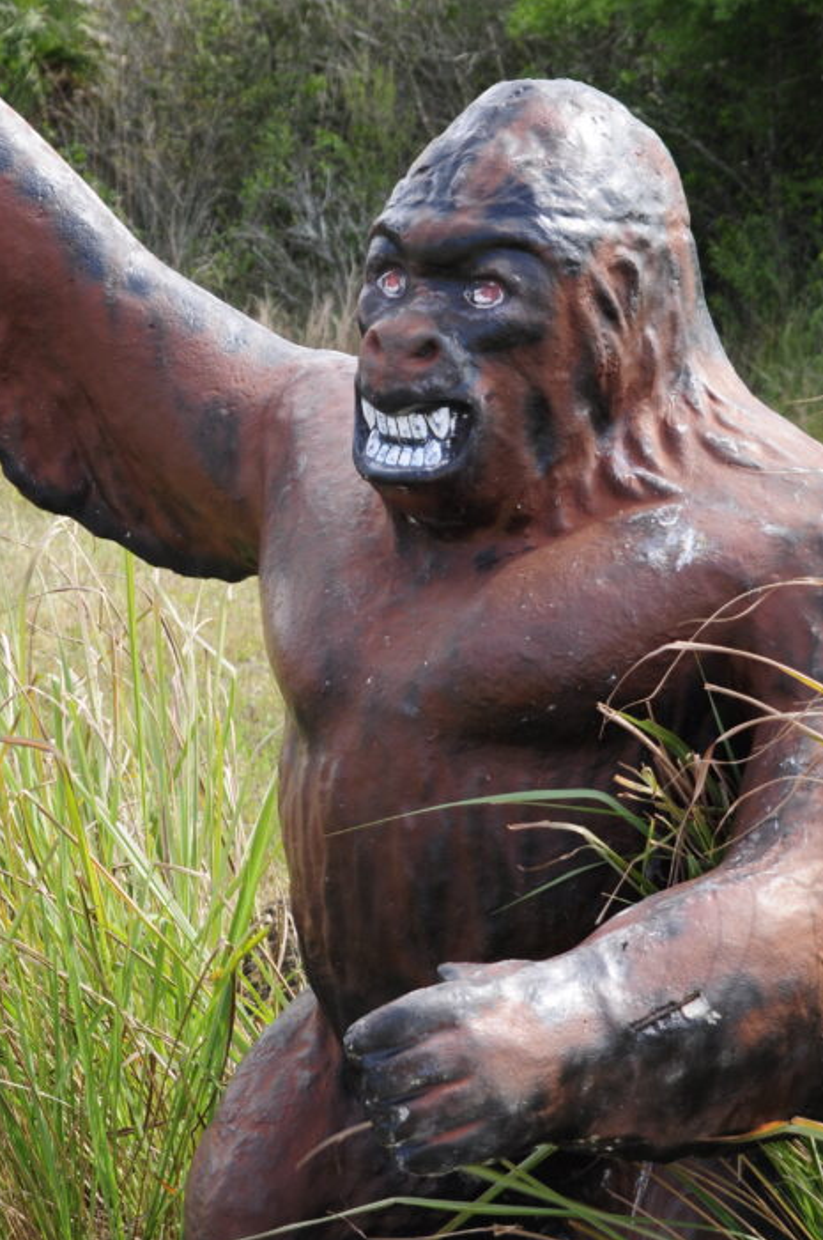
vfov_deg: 17.0
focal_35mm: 121
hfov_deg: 11.3
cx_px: 248
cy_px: 452
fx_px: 4150
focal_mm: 55
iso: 200
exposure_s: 1/160
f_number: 6.3
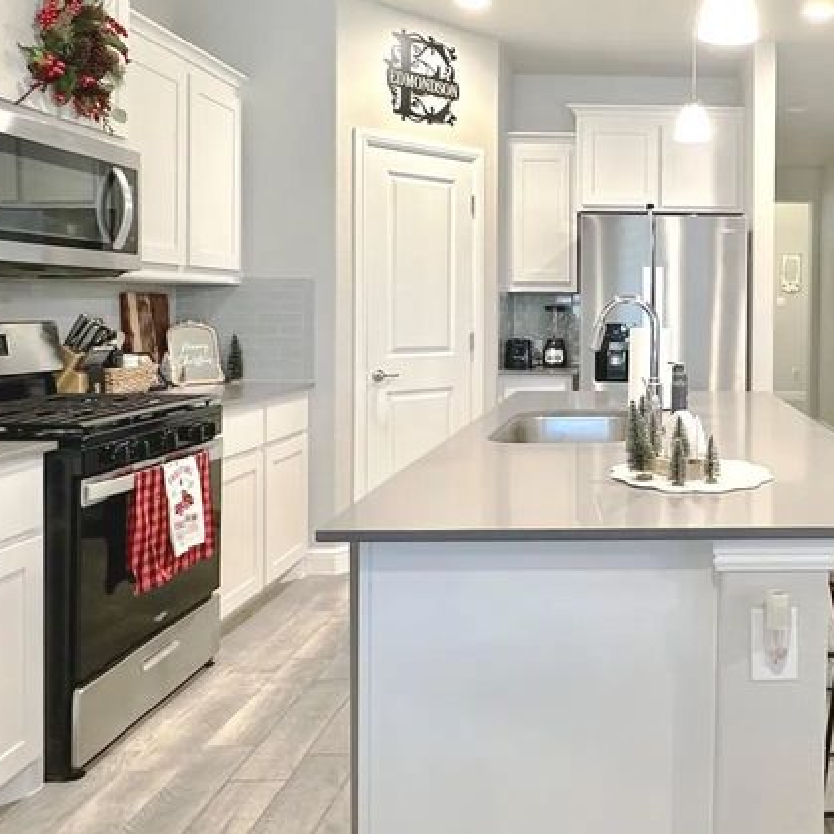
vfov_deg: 53.5
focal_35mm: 30
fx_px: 818
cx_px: 666
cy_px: 314
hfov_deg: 50.8
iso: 160
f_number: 2.2
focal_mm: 2.22
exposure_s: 1/60
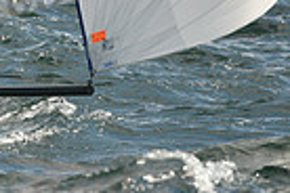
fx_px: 13556
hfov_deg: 1.2
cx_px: -208
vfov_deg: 0.8
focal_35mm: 1683
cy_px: -87
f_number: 5.6
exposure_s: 1/1600
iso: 250
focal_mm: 400
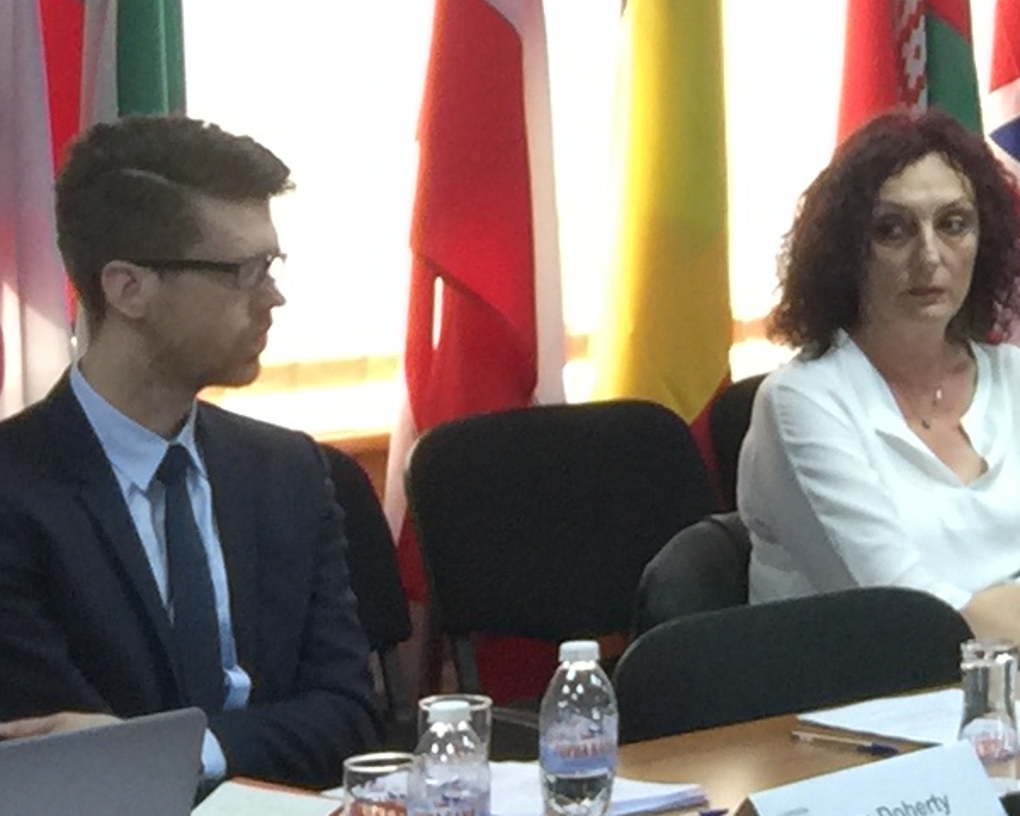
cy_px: -85
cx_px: 2008
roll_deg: -1.4
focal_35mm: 154
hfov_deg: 11.4
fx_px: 4649
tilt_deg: -0.1
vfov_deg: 9.9
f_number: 2.2
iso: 50
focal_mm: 4.15
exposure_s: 1/17
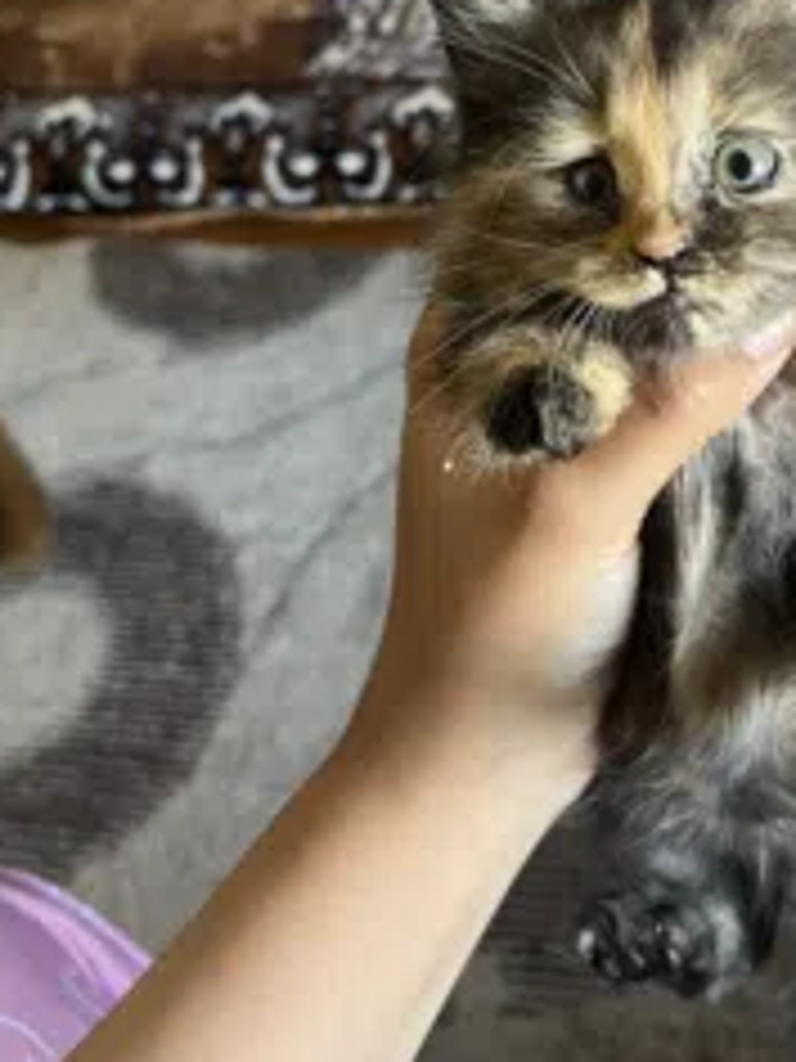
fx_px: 1349
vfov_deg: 41.2
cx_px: 625
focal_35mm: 44
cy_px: 220
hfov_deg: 32.1
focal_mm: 5.7
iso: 400
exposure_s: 1/60
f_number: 1.5
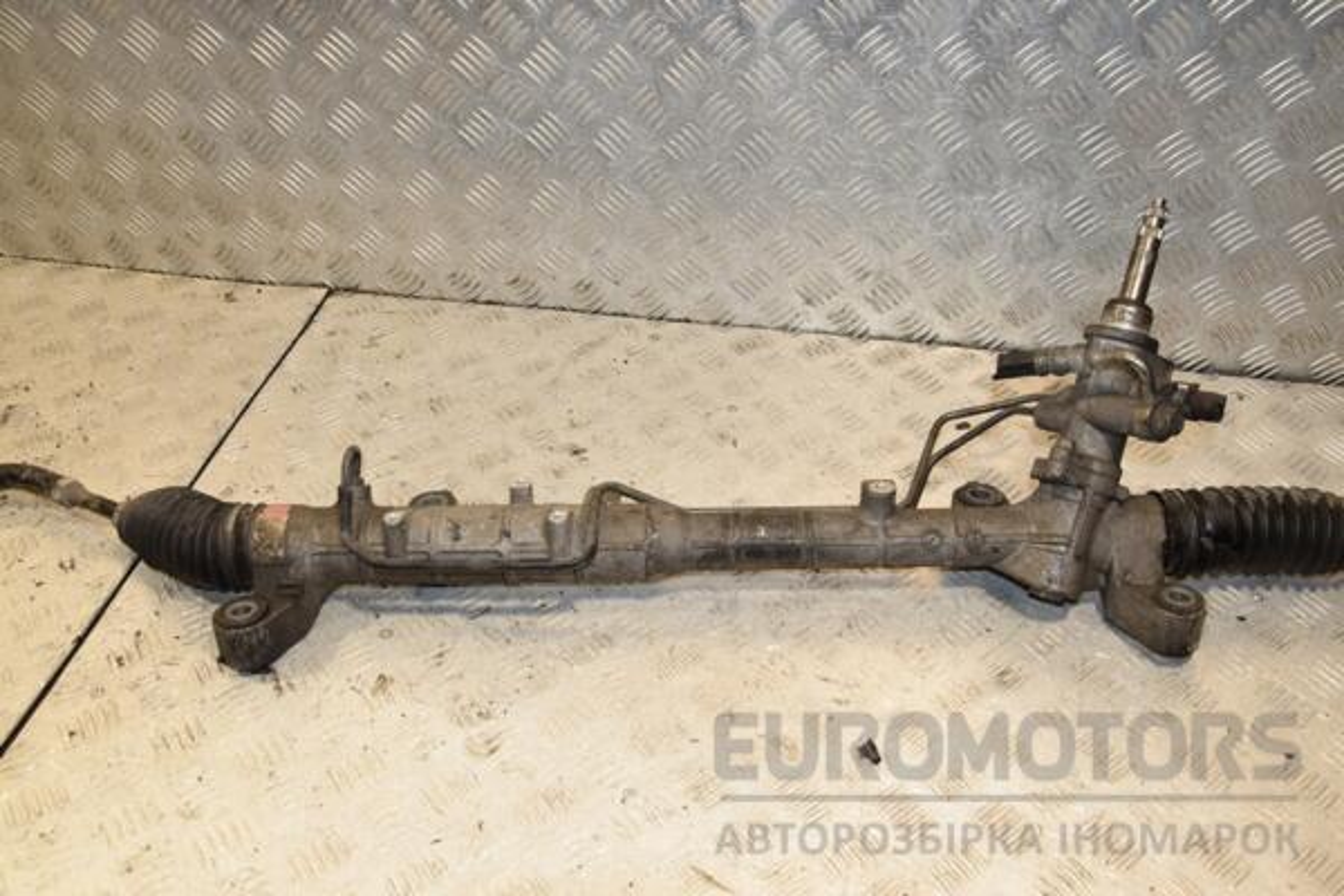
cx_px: 672
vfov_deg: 41.7
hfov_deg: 59.5
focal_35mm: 32
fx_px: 1176
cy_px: 448
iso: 800
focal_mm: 21
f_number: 8
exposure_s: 1/160
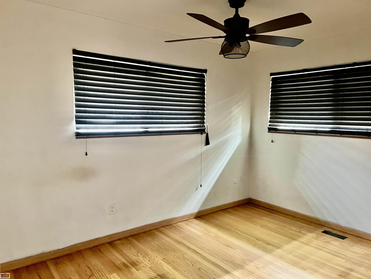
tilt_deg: -5.4
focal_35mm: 26
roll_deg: -0.1
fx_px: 279
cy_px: 140
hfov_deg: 67.3
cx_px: 186
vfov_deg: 53.1
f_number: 1.5
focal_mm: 5.7
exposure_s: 1/40
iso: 640
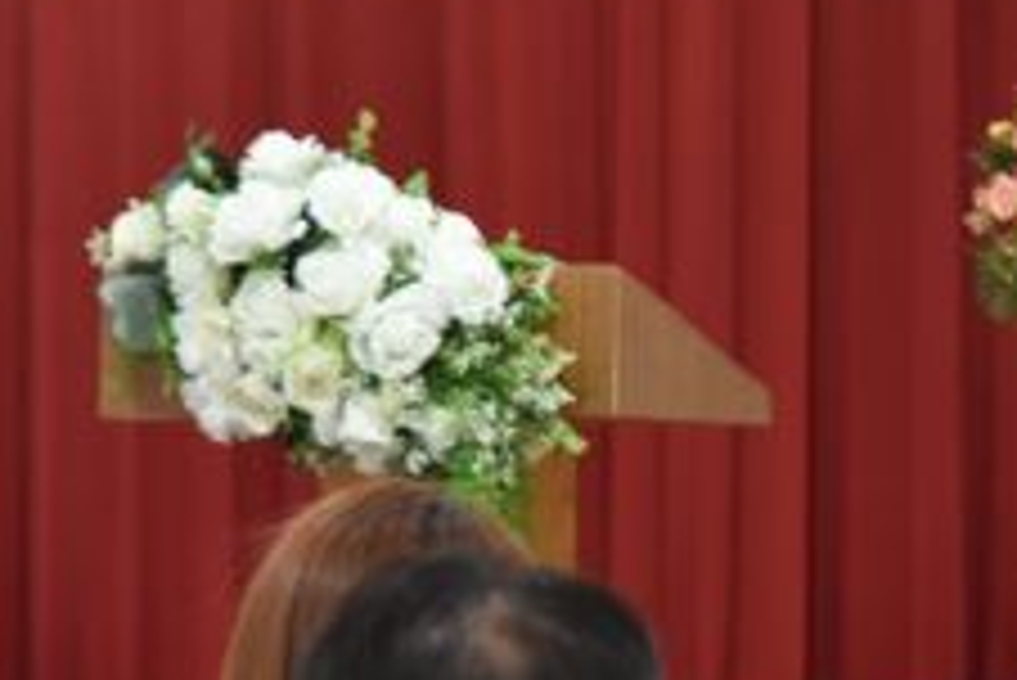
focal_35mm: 425
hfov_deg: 4.8
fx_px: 12013
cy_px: 131
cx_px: 1732
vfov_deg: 3.2
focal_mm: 120
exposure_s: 1/40
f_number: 4
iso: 1600
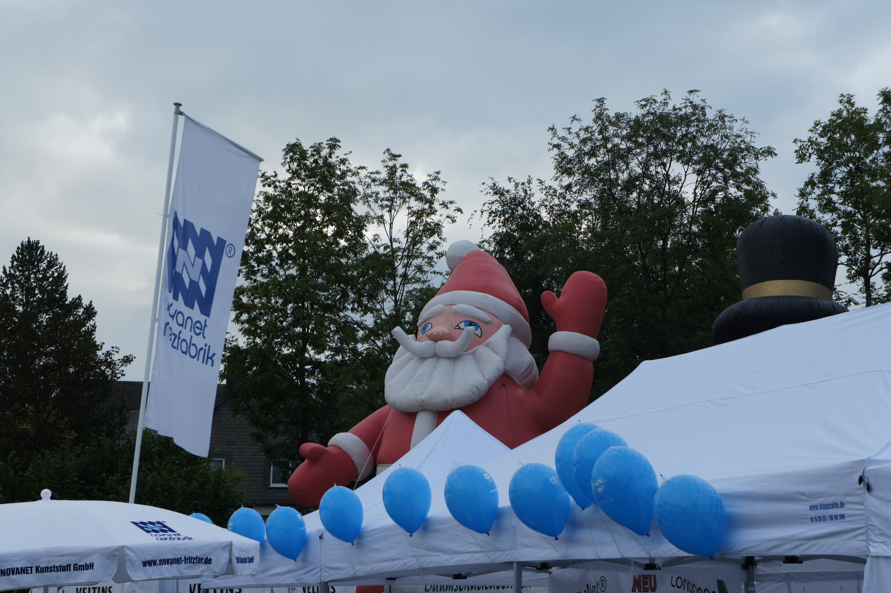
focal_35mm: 82
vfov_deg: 16.5
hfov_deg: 24.6
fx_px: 2041
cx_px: 446
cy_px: 296
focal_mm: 55
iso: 200
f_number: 6.3
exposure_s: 1/160
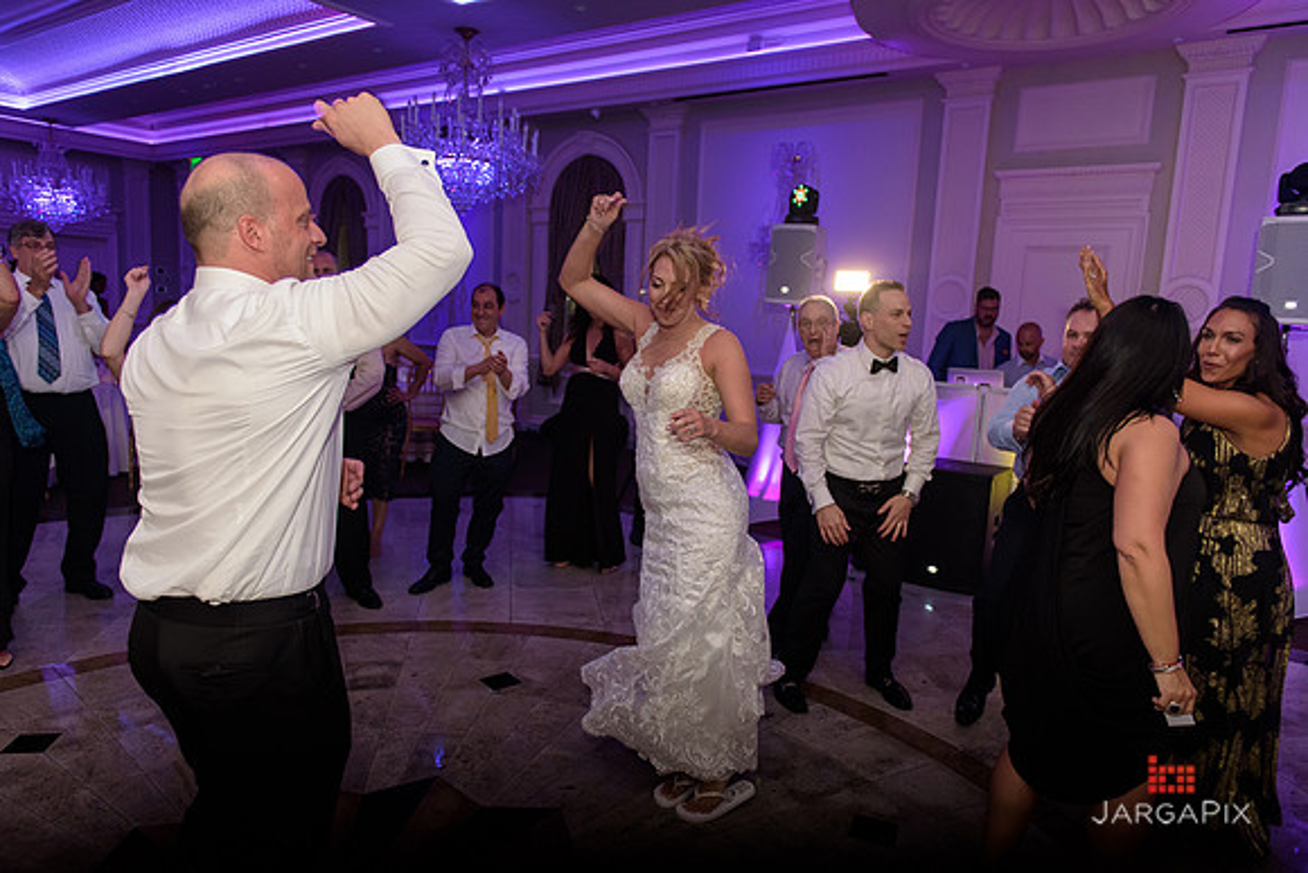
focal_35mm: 24
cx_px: 654
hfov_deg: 73.7
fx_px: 872
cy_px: 436
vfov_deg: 53.2
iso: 1600
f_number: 3.2
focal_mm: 24
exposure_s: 1/125
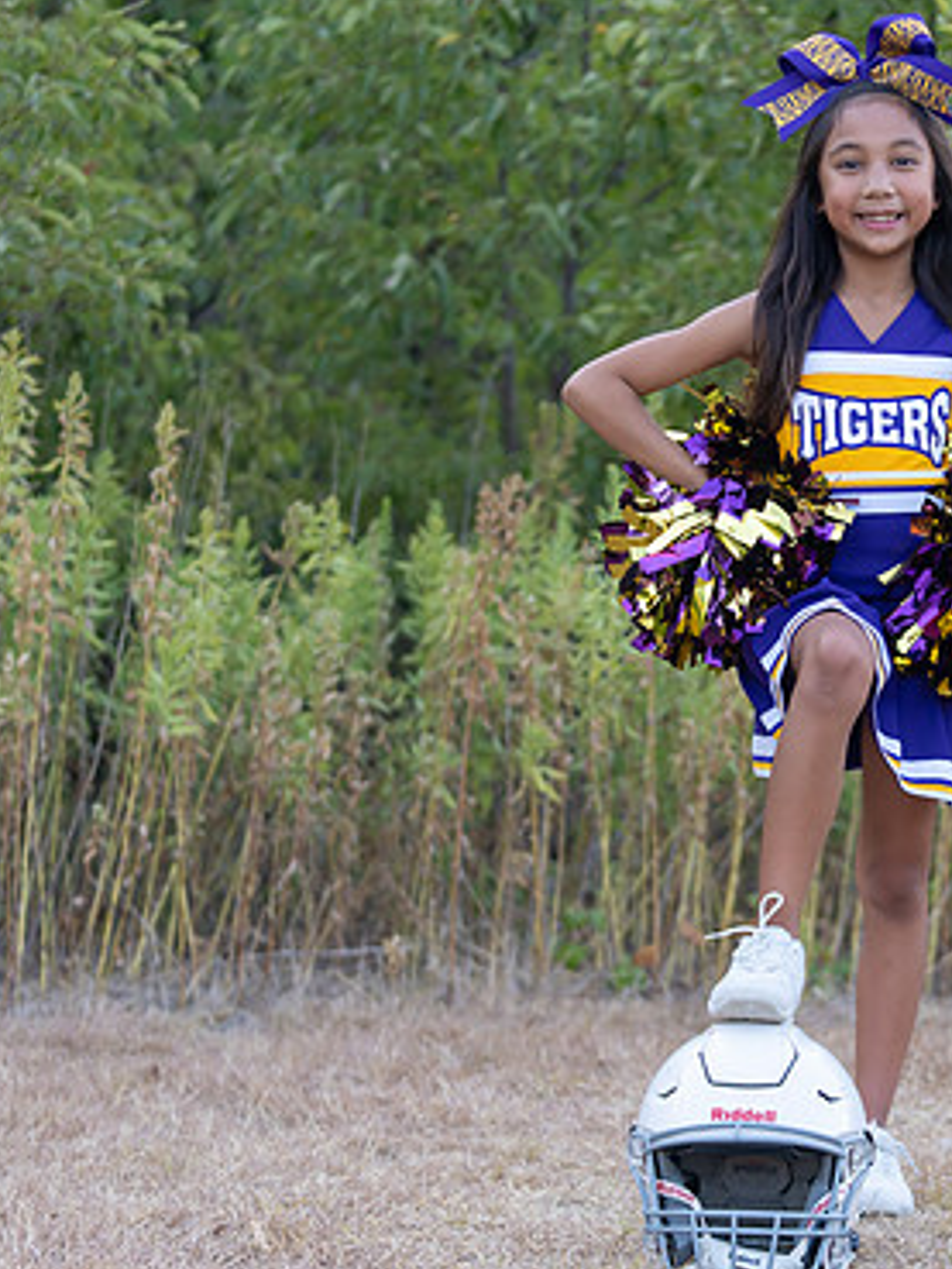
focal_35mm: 116
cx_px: 878
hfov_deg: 12.7
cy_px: 607
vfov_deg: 17.0
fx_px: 4251
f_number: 2.8
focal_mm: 70
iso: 320
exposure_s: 1/320
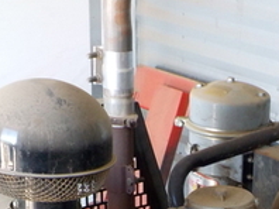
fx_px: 781
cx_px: 264
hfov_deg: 19.8
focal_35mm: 97
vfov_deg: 14.4
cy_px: 291
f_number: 3.3
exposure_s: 1/30
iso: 180
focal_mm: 4.1
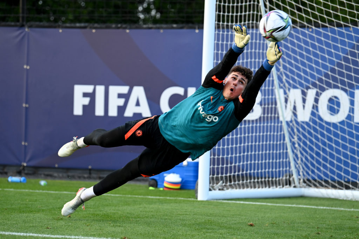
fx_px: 1546
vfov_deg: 8.9
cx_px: 180
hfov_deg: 13.2
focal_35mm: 155
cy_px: 120
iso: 800
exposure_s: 1/1000
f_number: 3.5
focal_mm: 155
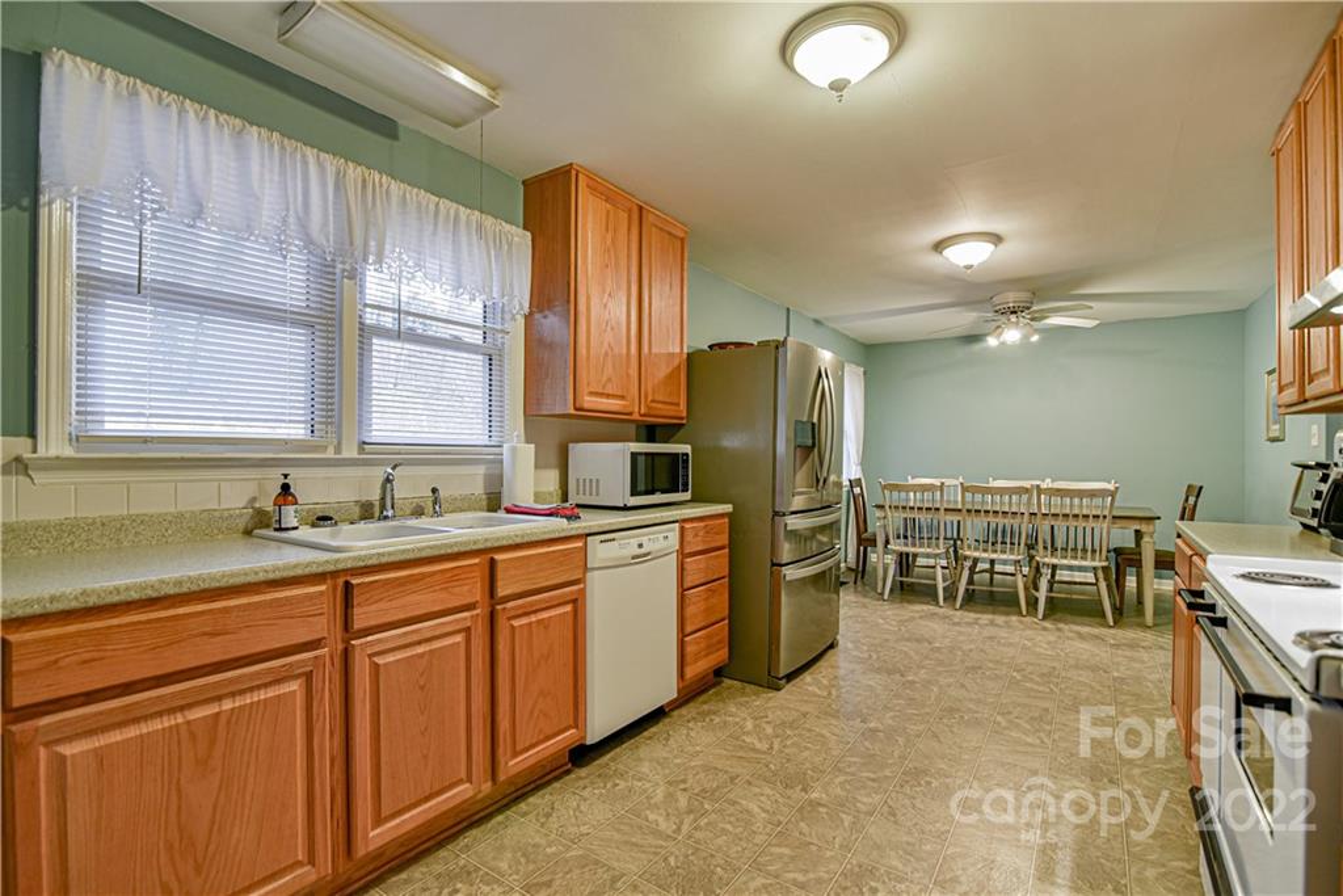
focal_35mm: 16
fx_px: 597
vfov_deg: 73.8
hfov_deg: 96.7
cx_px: 672
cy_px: 448
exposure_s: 1/50
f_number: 3.5
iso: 800
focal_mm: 16
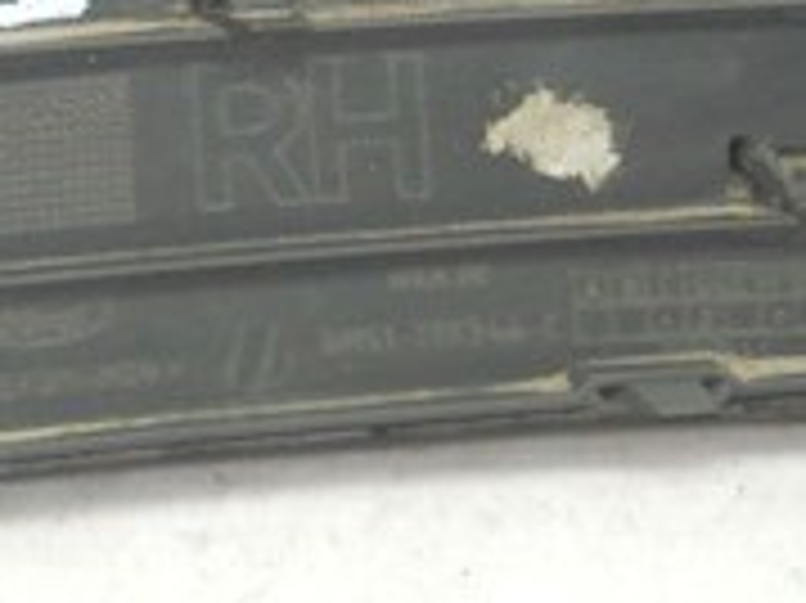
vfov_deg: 9.7
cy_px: -333
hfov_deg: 13.4
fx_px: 3420
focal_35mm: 147
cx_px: 207
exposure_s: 1/30
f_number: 3.1
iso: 200
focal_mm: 6.72
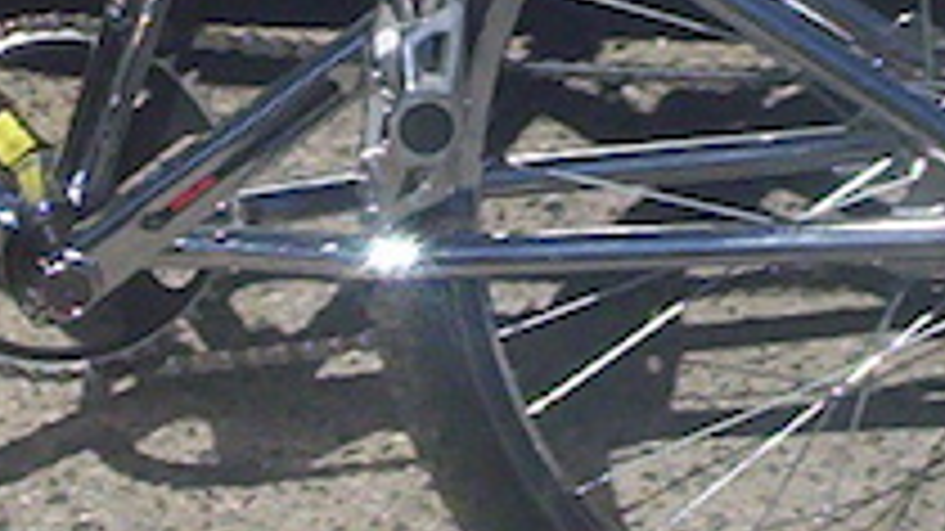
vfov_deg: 6.0
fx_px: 5060
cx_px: 0
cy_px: -160
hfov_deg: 10.6
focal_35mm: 202
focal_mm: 4.99
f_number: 4.5
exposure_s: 1/1634
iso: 100
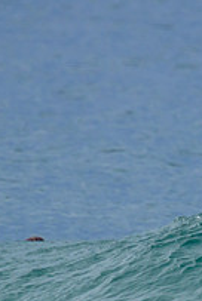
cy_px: 207
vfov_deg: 0.7
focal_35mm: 3132
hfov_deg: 0.4
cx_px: 390
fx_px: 26270
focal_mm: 800
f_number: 11
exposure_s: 1/2000
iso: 800
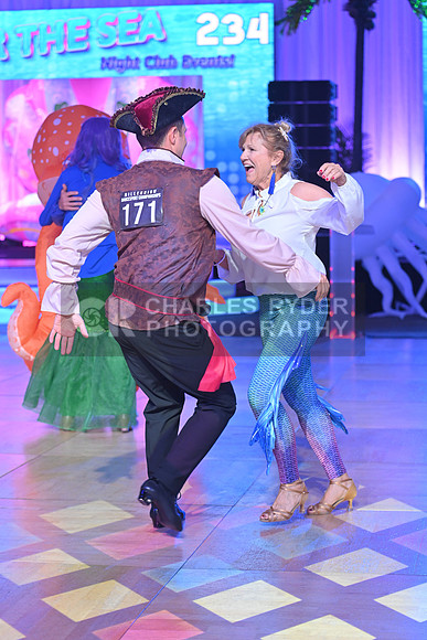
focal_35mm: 86
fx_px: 1529
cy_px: 320
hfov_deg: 15.9
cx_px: 214
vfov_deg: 23.6
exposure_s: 1/250
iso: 1250
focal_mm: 86
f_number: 4
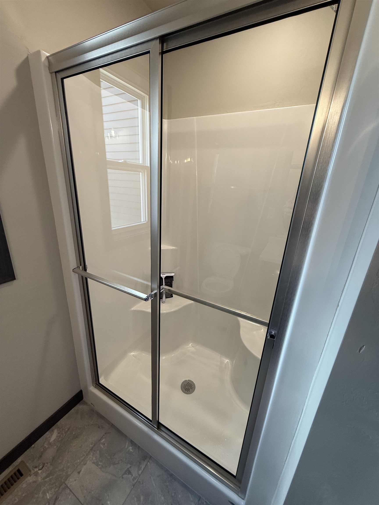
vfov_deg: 102.1
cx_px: 190
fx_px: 204
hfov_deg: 85.7
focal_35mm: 14
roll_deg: -4.8
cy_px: 252
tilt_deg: -19.8
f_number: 2.2
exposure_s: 1/120
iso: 125
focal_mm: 2.22
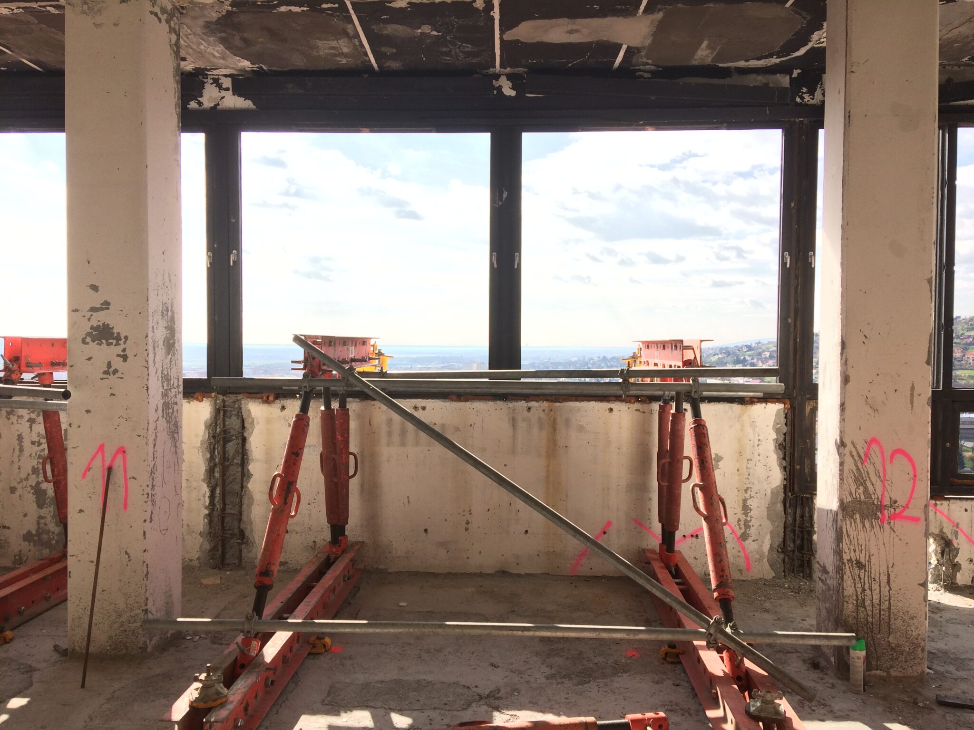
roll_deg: +0.0
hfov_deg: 61.7
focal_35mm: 29
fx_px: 816
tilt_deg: +0.0
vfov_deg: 48.2
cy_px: 365
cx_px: 487
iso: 32
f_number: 2.2
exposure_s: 1/892
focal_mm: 4.15
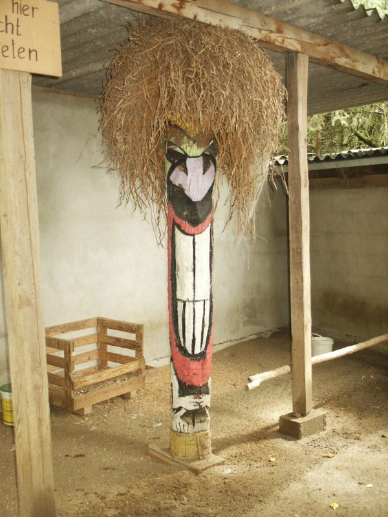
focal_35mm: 43
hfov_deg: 33.6
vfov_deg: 43.9
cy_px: 258
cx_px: 194
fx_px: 643
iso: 200
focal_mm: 8.98
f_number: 3.6
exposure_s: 1/45
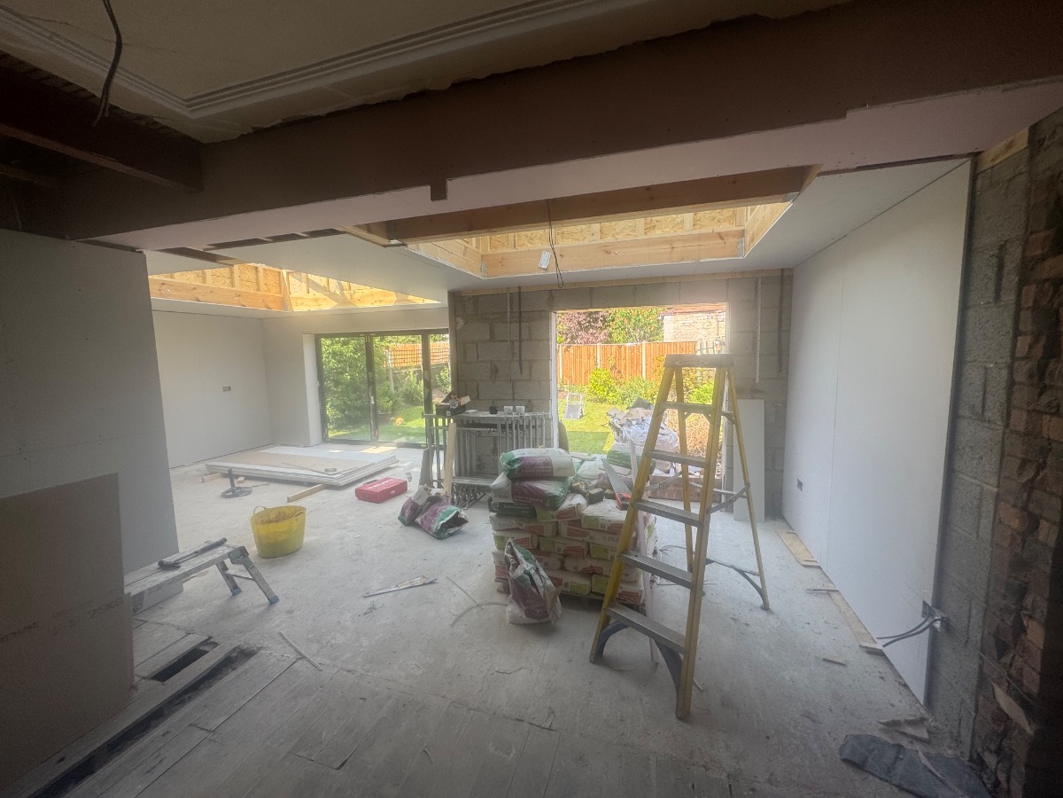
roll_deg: +1.4
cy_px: 399
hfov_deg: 102.1
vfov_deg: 85.7
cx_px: 532
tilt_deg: -4.6
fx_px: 430
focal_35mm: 14
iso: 40
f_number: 2.2
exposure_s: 1/220
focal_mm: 2.22
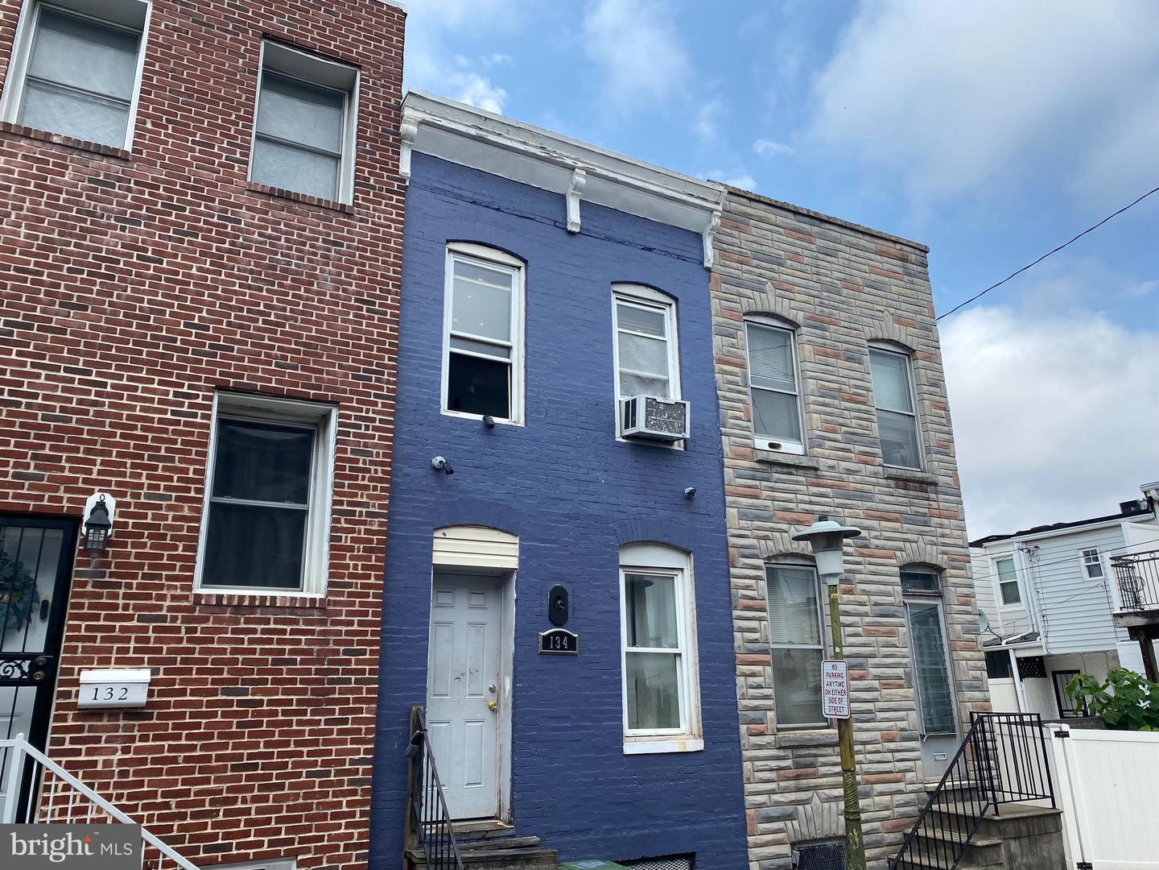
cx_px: 580
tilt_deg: +18.2
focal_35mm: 26
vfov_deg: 53.1
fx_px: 871
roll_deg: +1.1
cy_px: 435
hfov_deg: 67.3
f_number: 1.8
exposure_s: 1/2463
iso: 32
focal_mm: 4.25
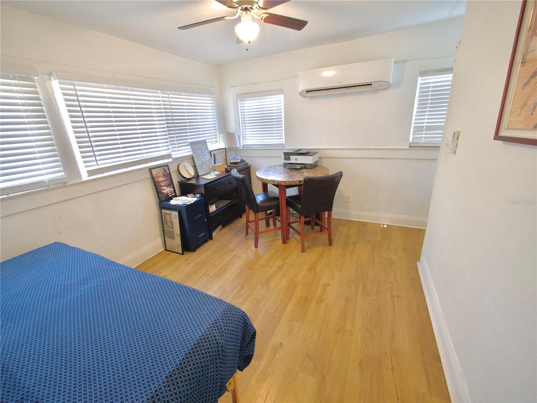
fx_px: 217
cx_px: 268
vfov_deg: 85.7
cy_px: 202
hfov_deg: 102.1
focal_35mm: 14
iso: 1250
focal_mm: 7
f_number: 4
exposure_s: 1/60
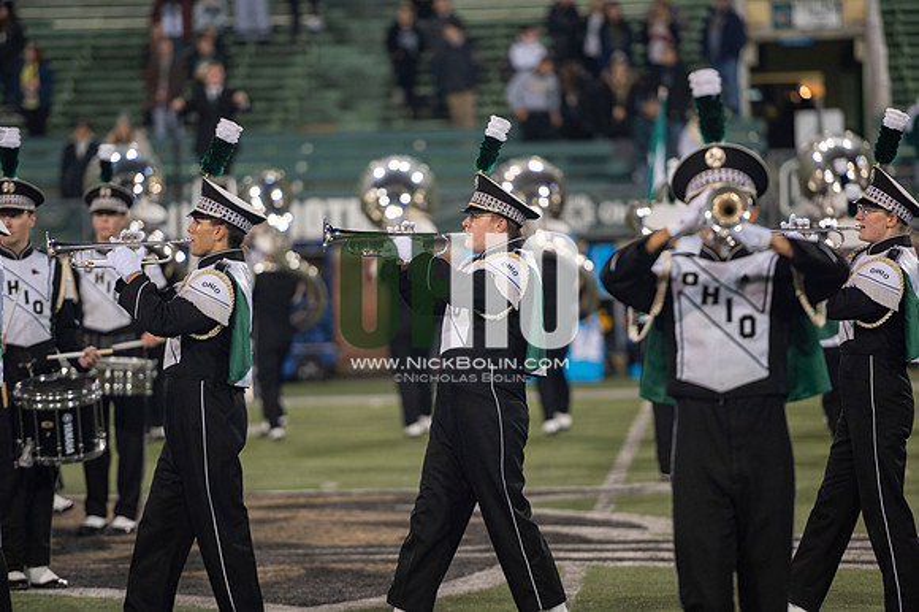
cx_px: 460
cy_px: 306
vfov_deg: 6.9
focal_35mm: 200
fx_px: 5102
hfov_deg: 10.3
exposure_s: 1/500
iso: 1000
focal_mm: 200
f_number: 2.8
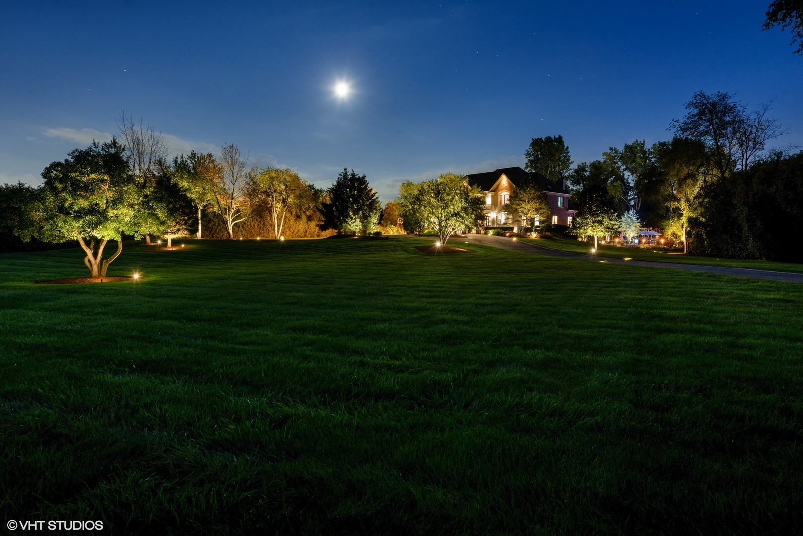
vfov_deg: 59.5
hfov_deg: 81.2
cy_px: 268
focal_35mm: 21
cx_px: 402
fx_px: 469
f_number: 8
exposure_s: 30
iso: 200
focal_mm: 21
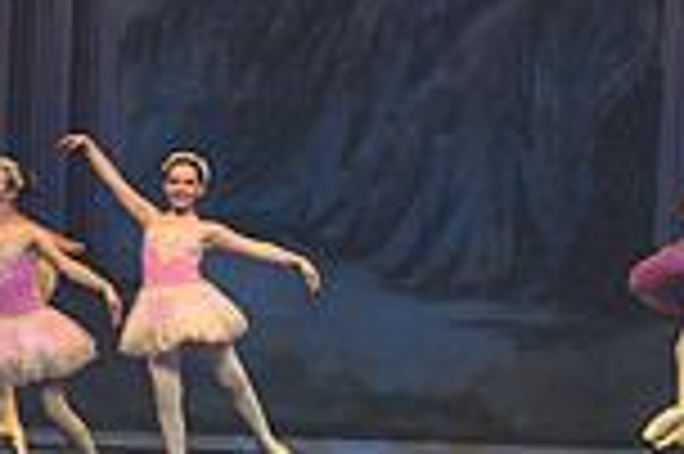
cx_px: 315
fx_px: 6529
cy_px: 178
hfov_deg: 6.0
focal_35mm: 344
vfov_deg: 4.0
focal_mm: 90
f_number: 2.8
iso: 720
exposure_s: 1/500
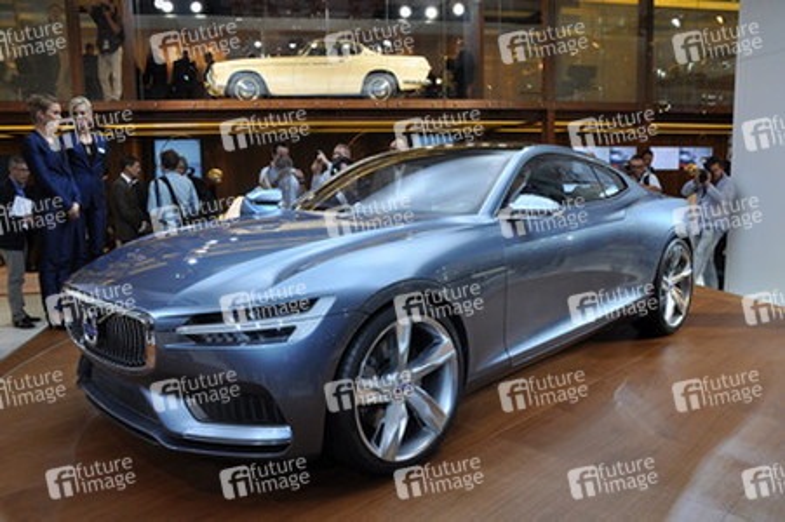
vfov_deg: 43.5
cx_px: 392
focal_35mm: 30
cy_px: 261
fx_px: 654
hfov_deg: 62.0
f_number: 6.3
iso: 640
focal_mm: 20
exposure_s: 1/125
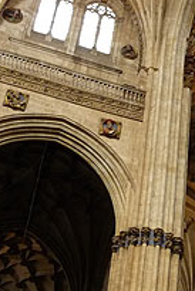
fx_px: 665
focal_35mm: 82
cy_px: 77
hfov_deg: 16.0
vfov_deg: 24.5
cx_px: 235
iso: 320
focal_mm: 5.5
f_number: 2.8
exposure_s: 1/30
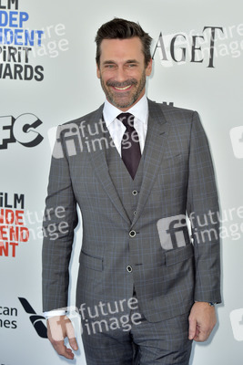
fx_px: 1032
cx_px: 122
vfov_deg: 20.0
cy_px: 182
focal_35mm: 102
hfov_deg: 13.4
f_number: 6.3
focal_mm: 102
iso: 500
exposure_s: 1/320
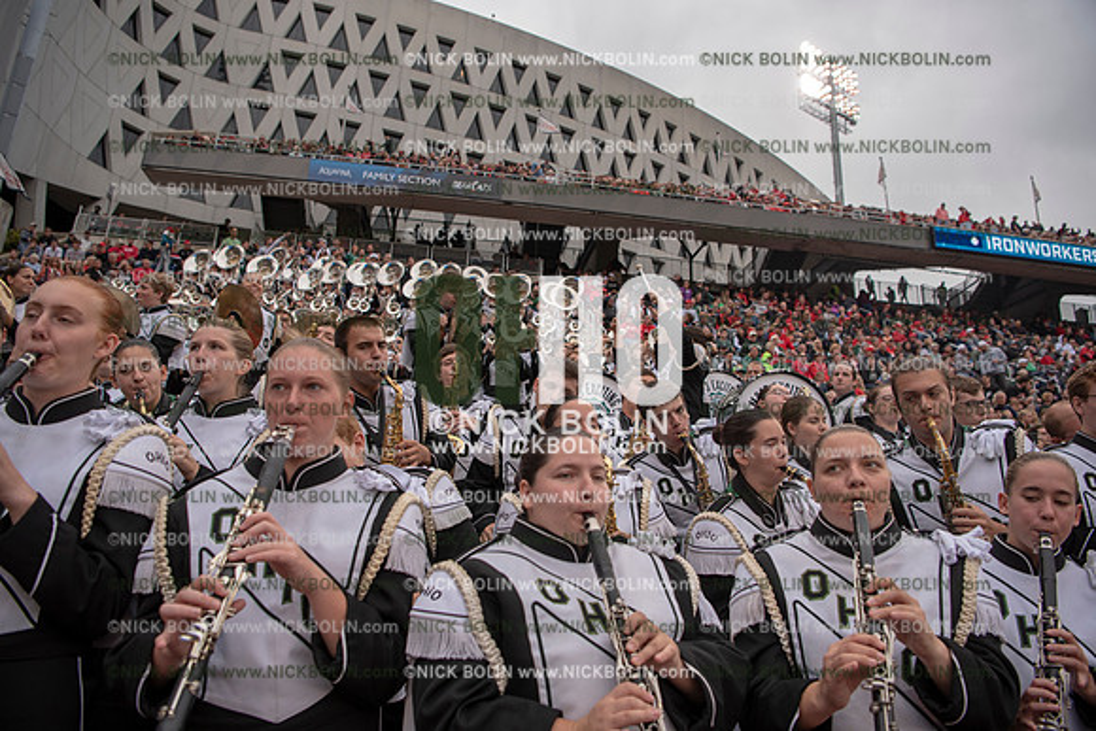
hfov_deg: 73.7
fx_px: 731
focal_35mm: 24
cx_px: 548
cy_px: 366
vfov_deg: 53.2
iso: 250
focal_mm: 24
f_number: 3.5
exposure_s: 1/1000
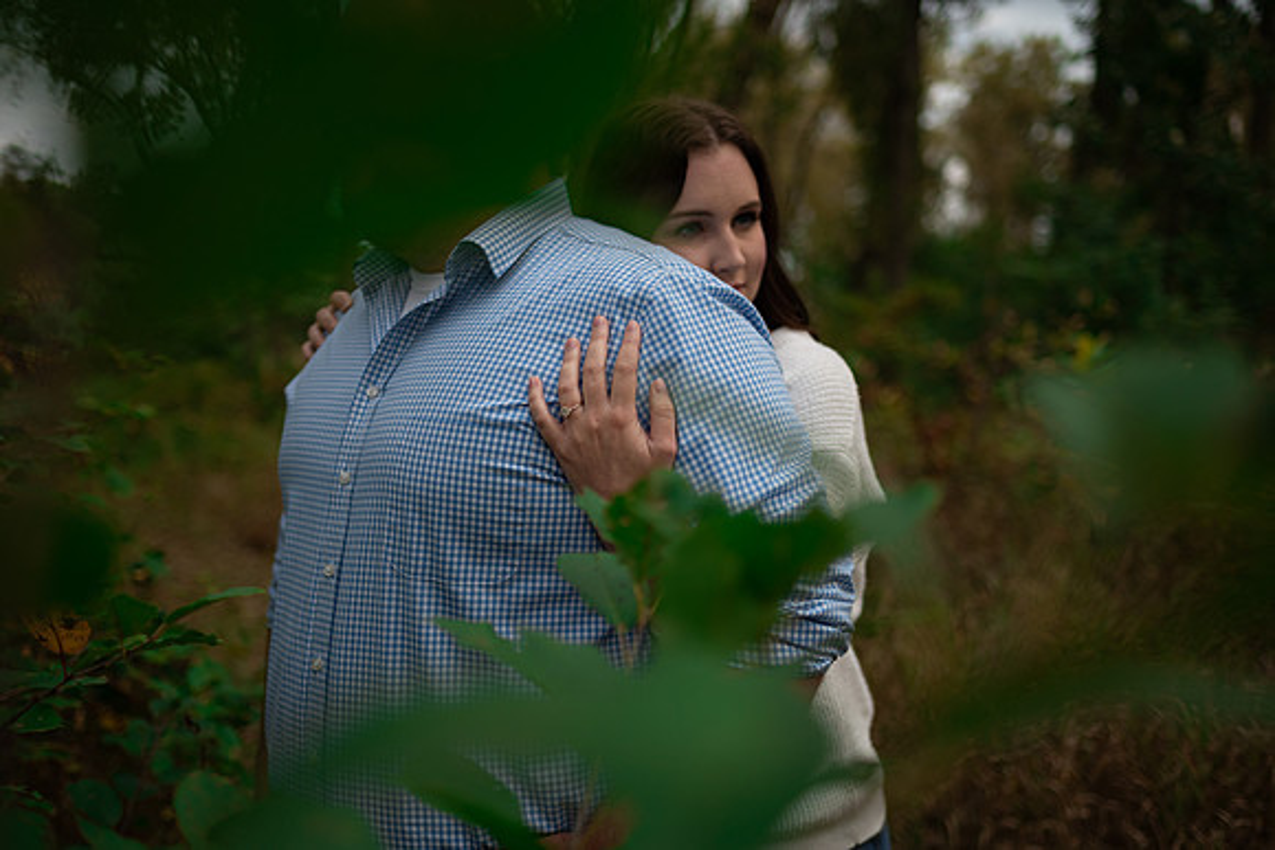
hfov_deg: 54.4
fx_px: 1240
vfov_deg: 37.9
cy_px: 425
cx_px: 638
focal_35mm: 35
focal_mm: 35
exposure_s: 1/1250
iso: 100
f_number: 1.8
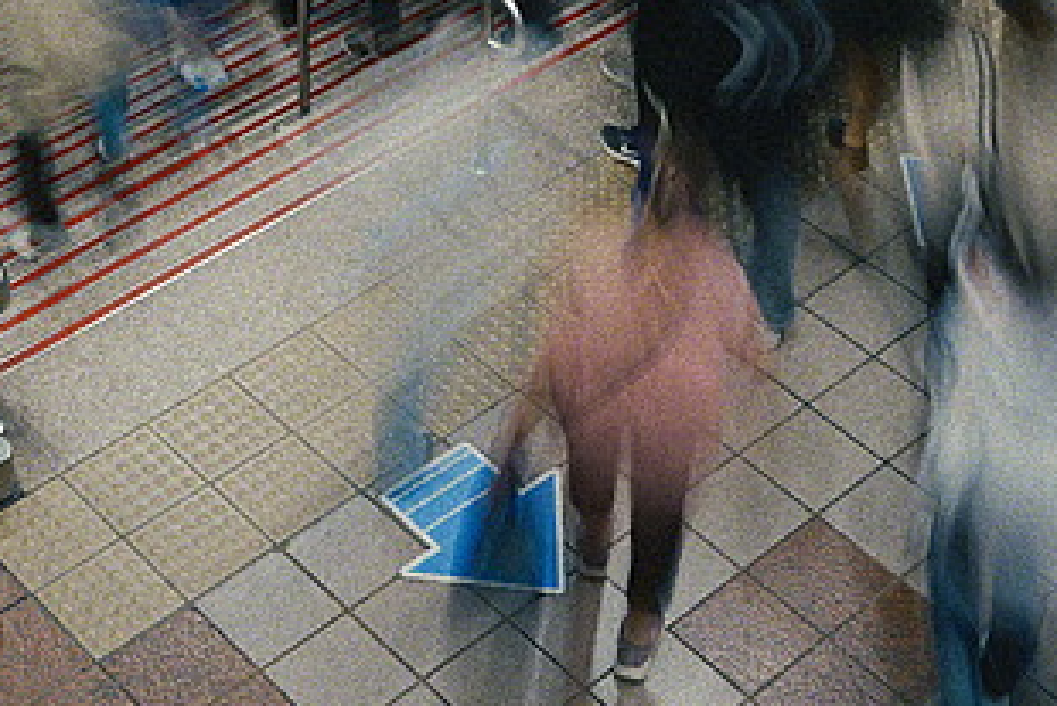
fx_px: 2585
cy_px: -140
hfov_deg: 23.1
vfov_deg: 15.0
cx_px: 467
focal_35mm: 88
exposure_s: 1/1.3
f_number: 5.6
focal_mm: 35
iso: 64
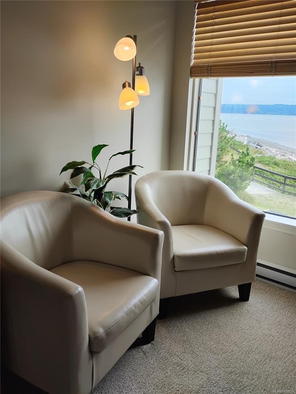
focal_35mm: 28
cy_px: 197
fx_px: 319
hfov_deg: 49.8
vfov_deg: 63.4
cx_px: 148
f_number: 1.8
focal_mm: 4.26
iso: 100
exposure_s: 1/155
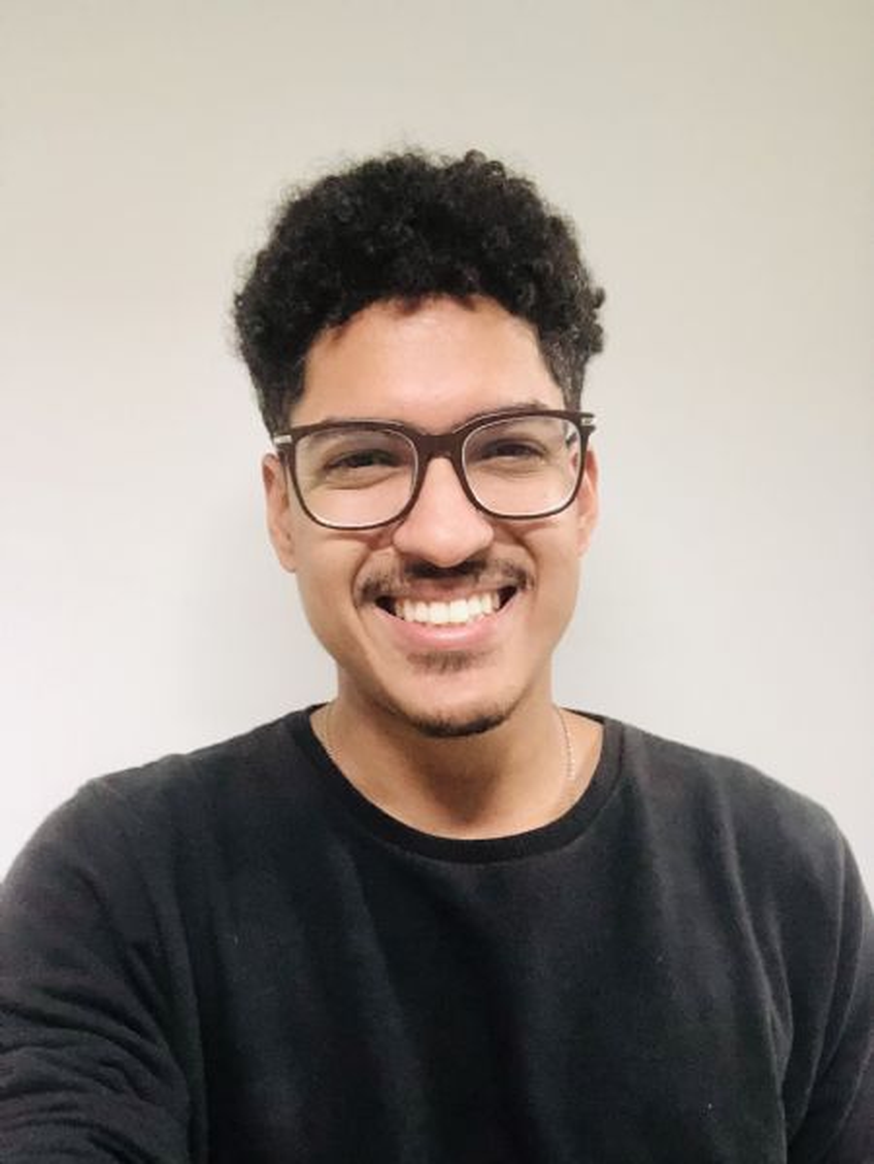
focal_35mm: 32
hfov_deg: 44.2
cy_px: 582
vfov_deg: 56.8
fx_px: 1076
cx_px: 437
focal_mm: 2.87
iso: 400
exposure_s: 1/30
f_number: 2.2
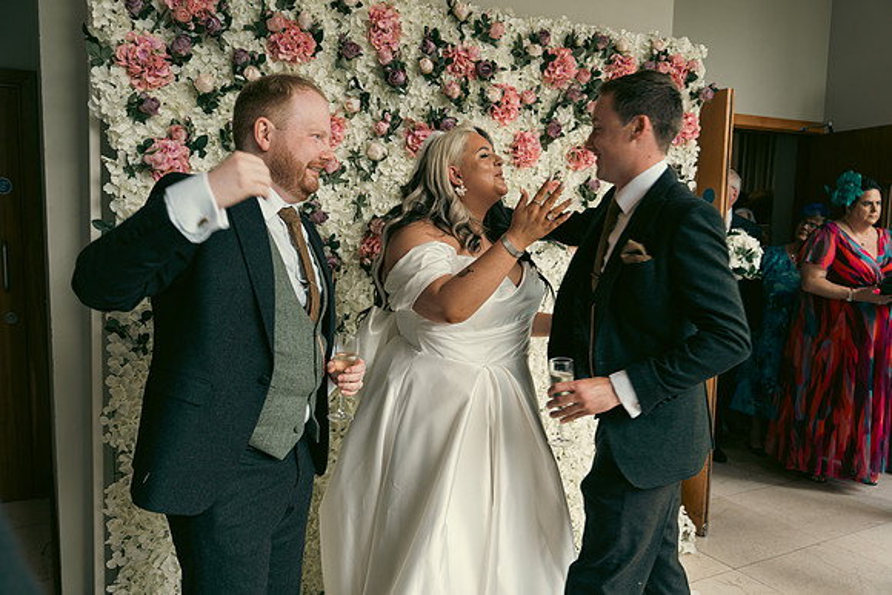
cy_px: 298
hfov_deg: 61.9
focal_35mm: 30
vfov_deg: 43.6
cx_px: 446
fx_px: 743
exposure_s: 1/160
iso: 320
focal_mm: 30
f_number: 3.5
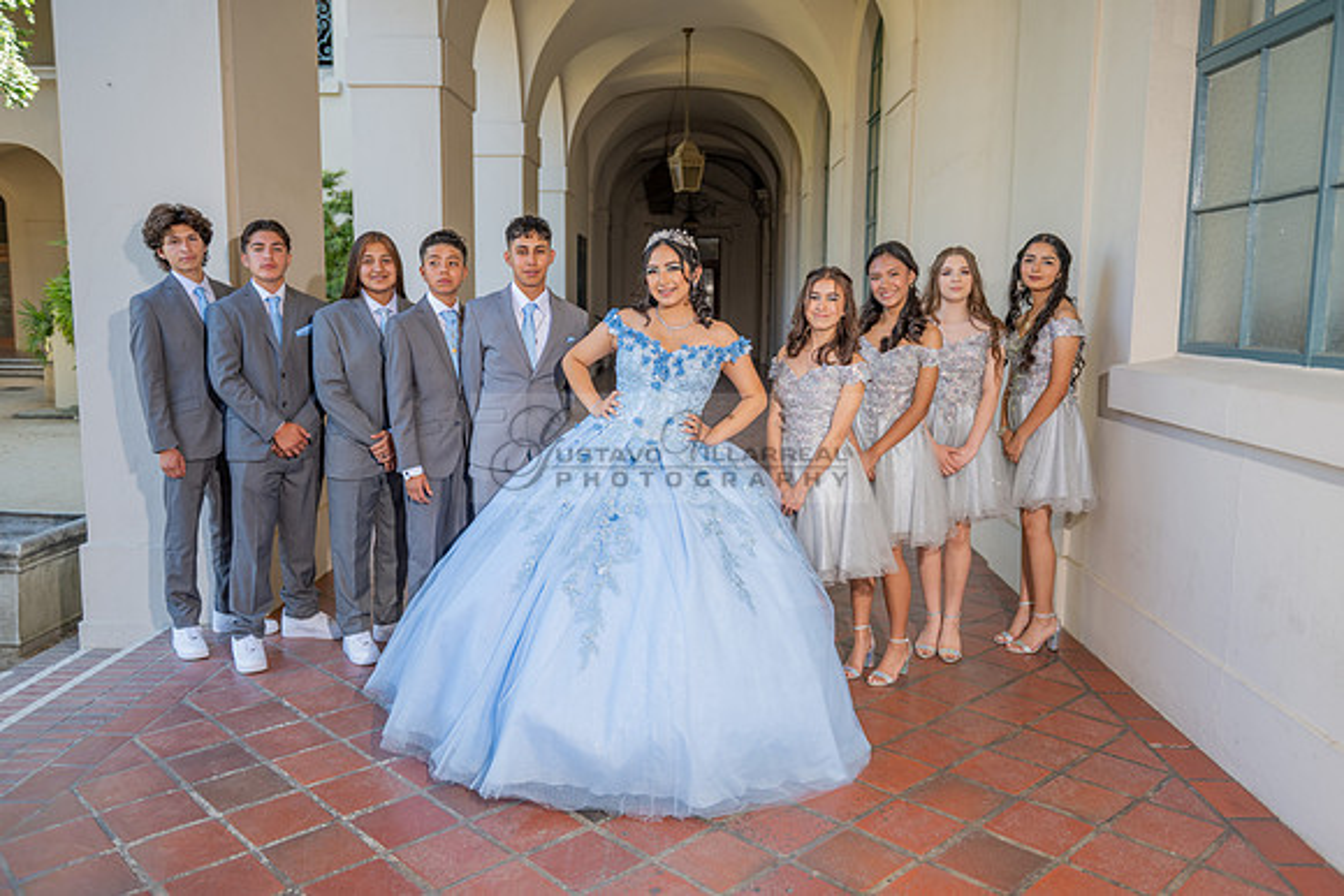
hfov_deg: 63.6
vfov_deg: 45.0
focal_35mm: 29
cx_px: 672
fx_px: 1083
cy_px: 448
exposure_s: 1/200
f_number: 3.2
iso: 200
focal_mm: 29
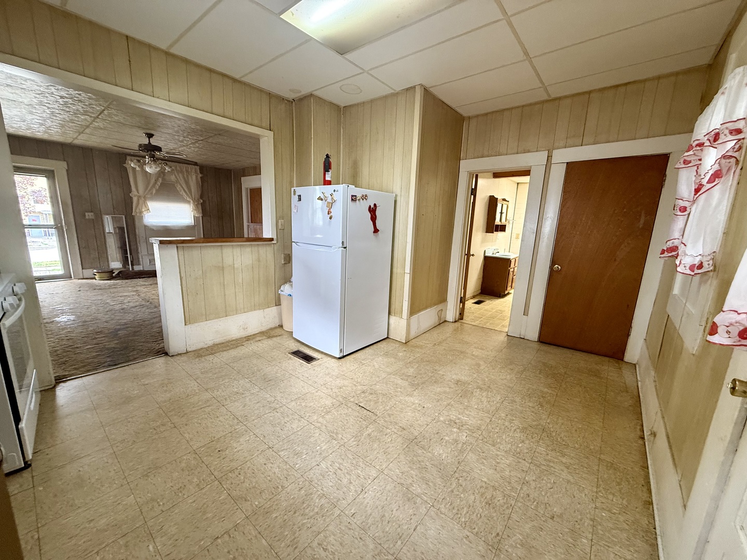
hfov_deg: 102.1
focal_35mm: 14
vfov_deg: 85.7
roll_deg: -2.2
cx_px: 374
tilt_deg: -10.4
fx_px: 302
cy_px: 280
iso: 250
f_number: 2.2
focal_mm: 2.22
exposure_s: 1/60
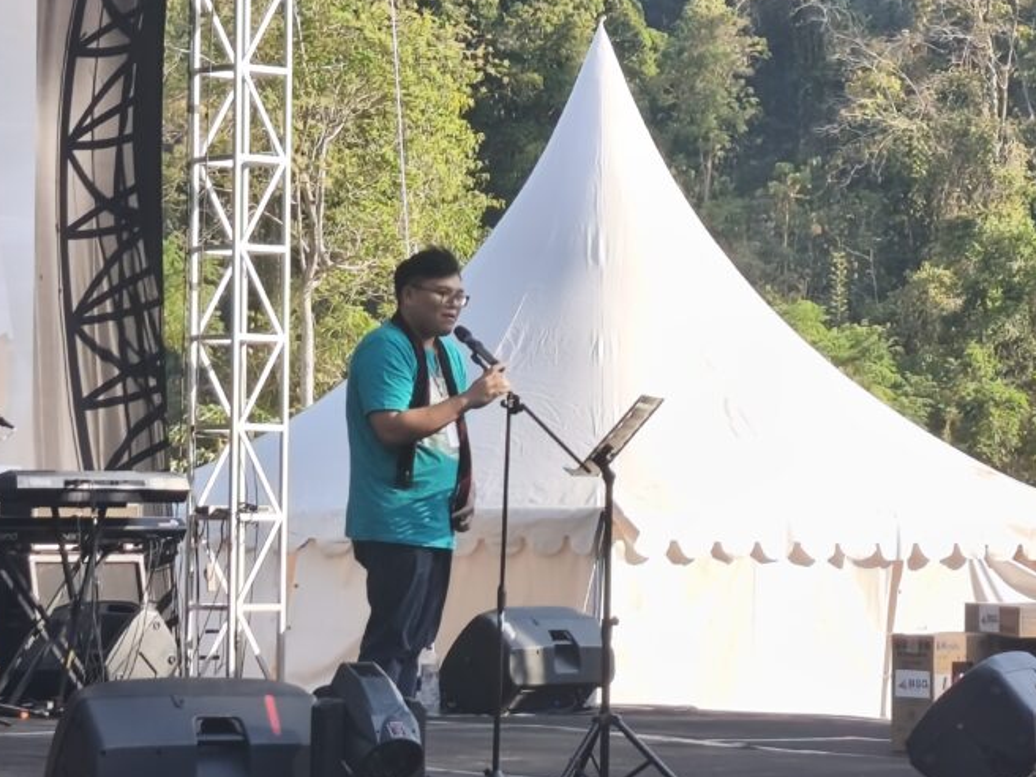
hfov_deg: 14.4
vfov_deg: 10.8
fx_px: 4100
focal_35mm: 137
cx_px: 510
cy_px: 354
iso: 50
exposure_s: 1/470
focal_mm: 6.18
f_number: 1.65
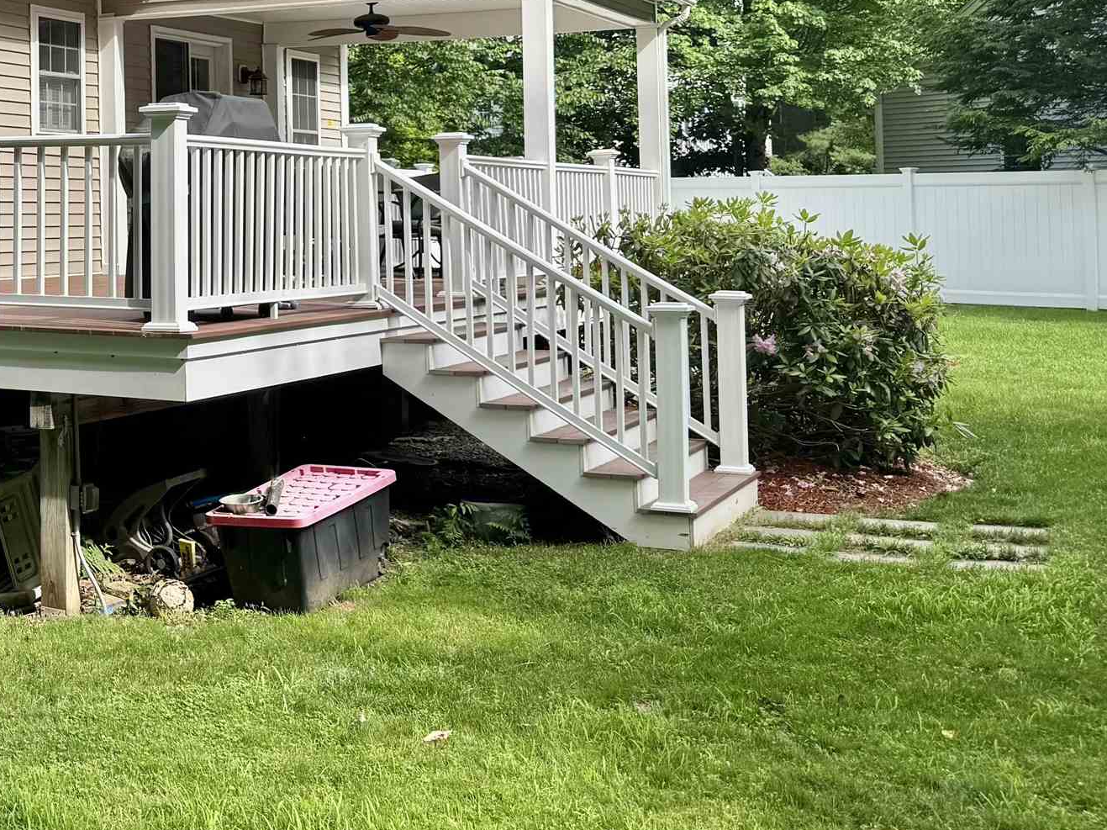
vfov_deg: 25.5
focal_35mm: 56
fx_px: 1790
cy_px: 129
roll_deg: +0.5
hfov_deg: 30.5
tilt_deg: +2.2
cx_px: -129
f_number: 1.78
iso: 80
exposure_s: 1/1637
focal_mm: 6.76
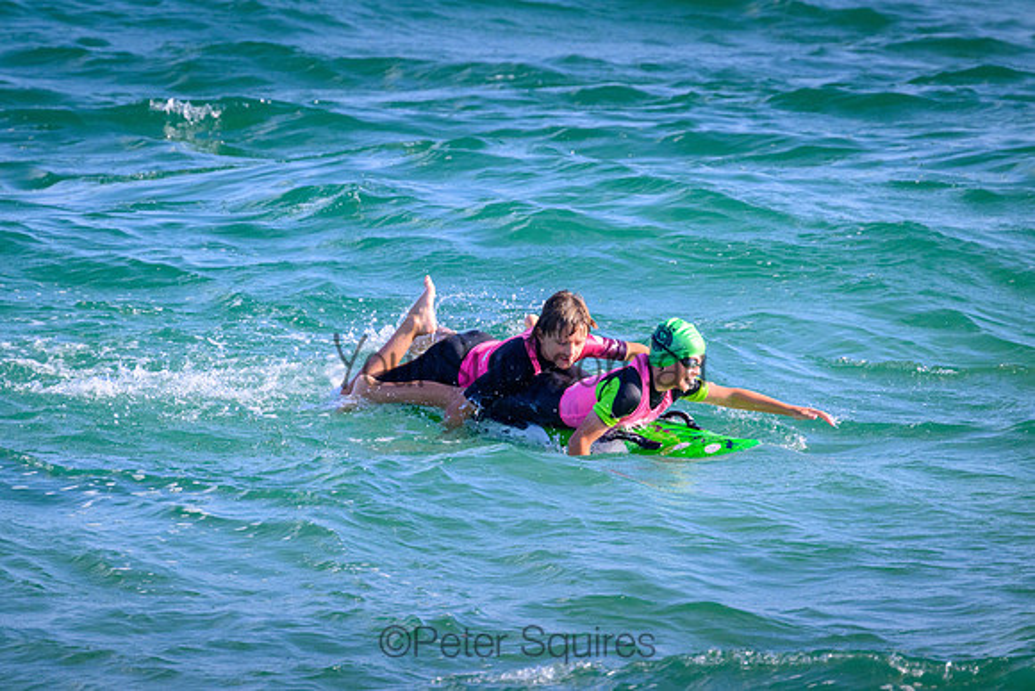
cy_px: 346
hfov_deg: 2.6
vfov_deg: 1.7
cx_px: 518
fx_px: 23004
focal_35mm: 800
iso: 2500
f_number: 11
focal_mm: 800
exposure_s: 1/2000
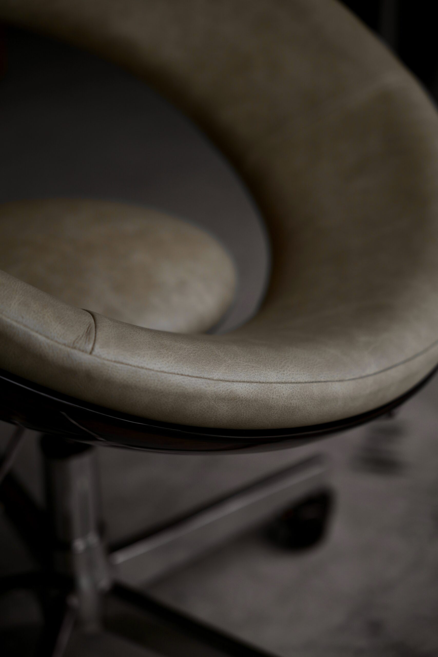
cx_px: 219
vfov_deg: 28.8
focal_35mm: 70
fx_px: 1277
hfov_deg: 19.5
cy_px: 328
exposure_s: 1/60
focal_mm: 70
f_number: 2.8
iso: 100
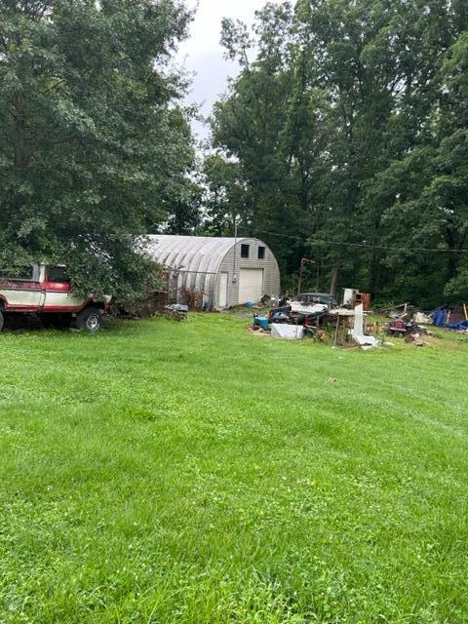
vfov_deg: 67.3
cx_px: 234
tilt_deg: -5.4
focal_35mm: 26
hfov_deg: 53.1
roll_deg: -3.8
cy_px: 312
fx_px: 469
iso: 50
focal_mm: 5.7
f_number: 1.5
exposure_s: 1/780
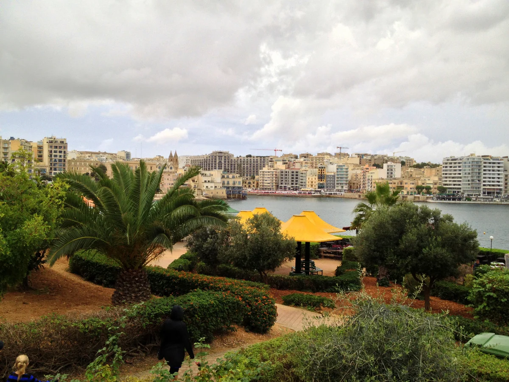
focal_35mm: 35
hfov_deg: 52.6
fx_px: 515
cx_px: 254
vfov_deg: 40.7
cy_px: 191
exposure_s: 1/120
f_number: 2.4
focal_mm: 4.28
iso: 64
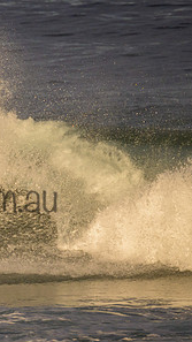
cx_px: -64
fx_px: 14829
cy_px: 186
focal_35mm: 1638
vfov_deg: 1.3
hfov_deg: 0.7
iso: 2000
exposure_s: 1/1250
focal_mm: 800
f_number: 11
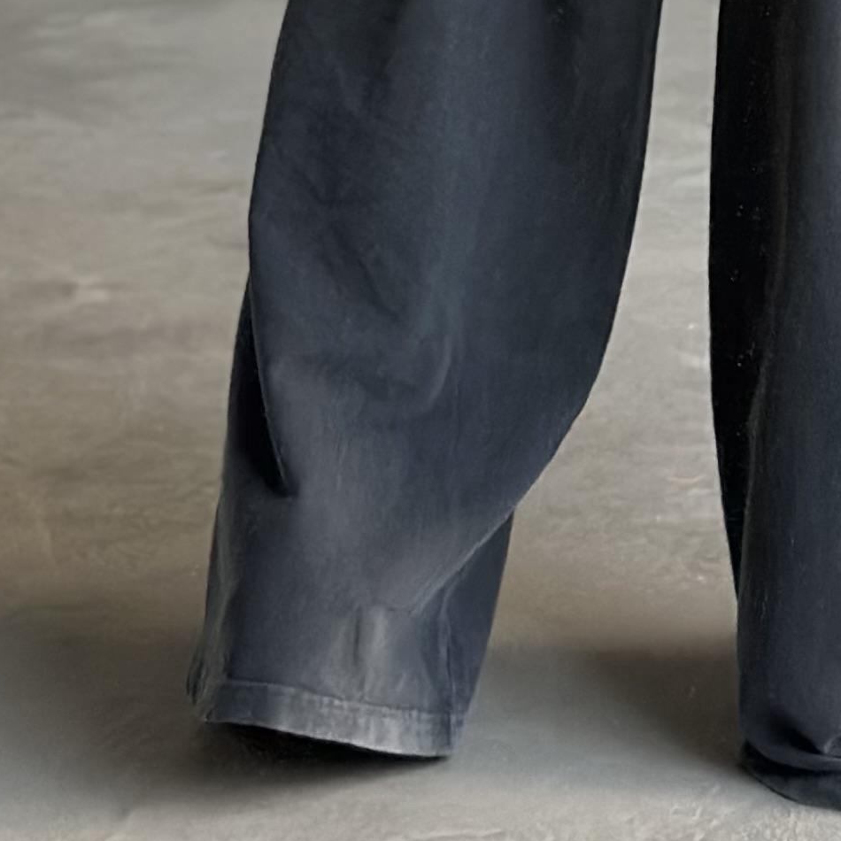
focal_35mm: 180
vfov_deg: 9.2
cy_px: -799
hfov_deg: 9.6
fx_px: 4948
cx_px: 834
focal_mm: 6.86
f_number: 1.78
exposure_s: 1/60
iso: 250
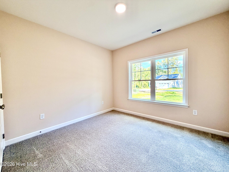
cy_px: 86
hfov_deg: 102.1
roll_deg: +0.9
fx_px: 93
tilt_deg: -1.1
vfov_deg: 85.7
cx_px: 114
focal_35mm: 14
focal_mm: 2.22
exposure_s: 1/120
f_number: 2.2
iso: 100
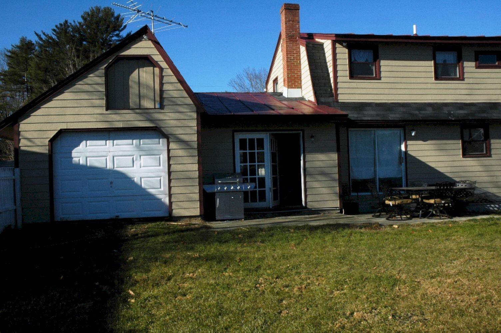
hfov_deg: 57.3
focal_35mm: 33
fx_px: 459
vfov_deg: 39.9
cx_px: 250
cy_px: 166
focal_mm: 22
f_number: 18
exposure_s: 1/250
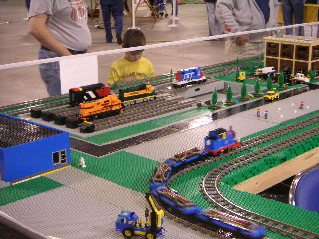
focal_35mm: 60
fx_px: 553
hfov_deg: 32.2
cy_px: 120
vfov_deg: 24.4
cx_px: 160
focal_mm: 7.9
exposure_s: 1/20
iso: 400
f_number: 3.2
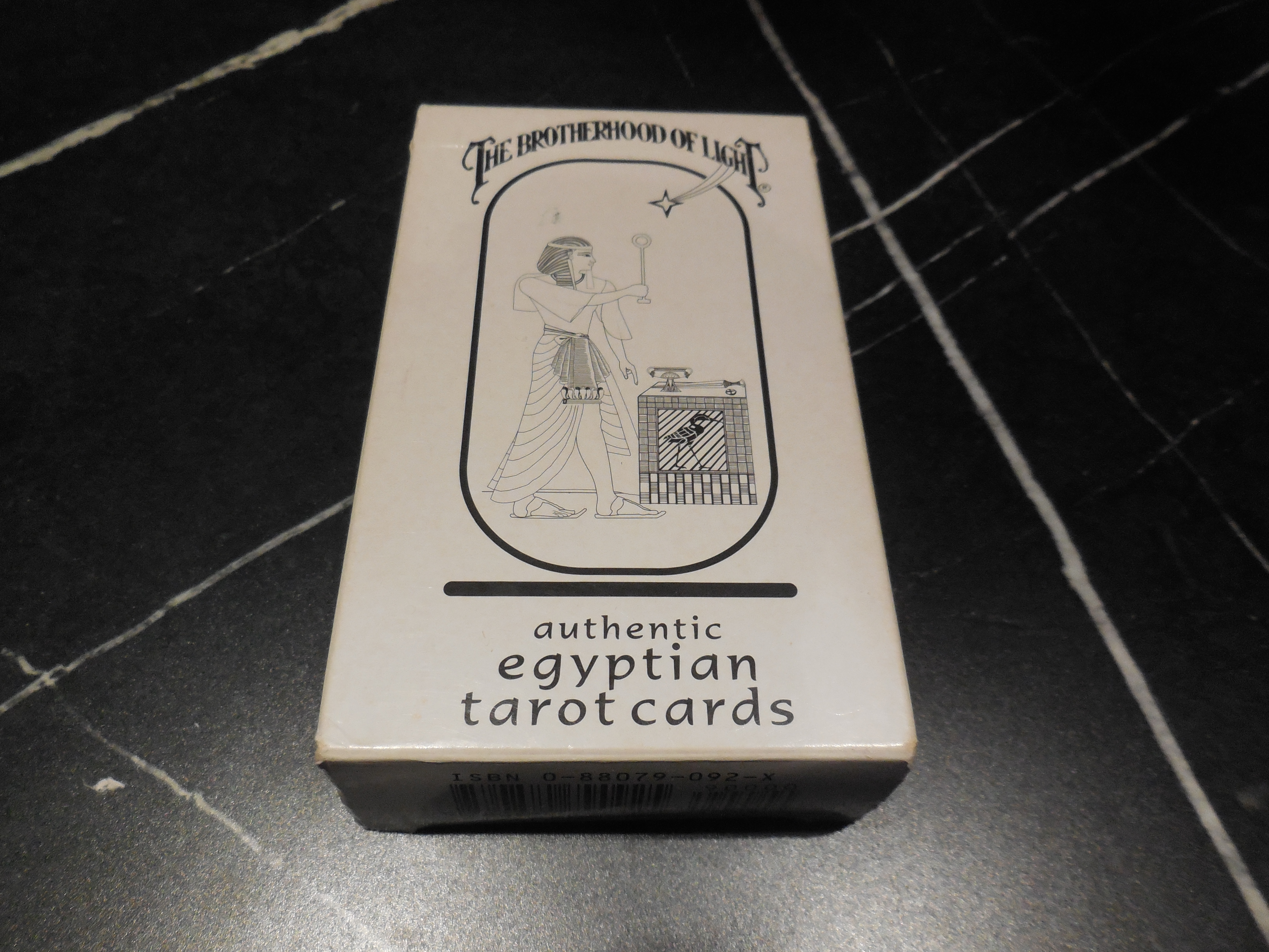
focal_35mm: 25
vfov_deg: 54.9
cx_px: 634
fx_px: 916
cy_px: 476
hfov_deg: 69.4
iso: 450
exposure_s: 1/250
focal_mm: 4.5
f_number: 3.1
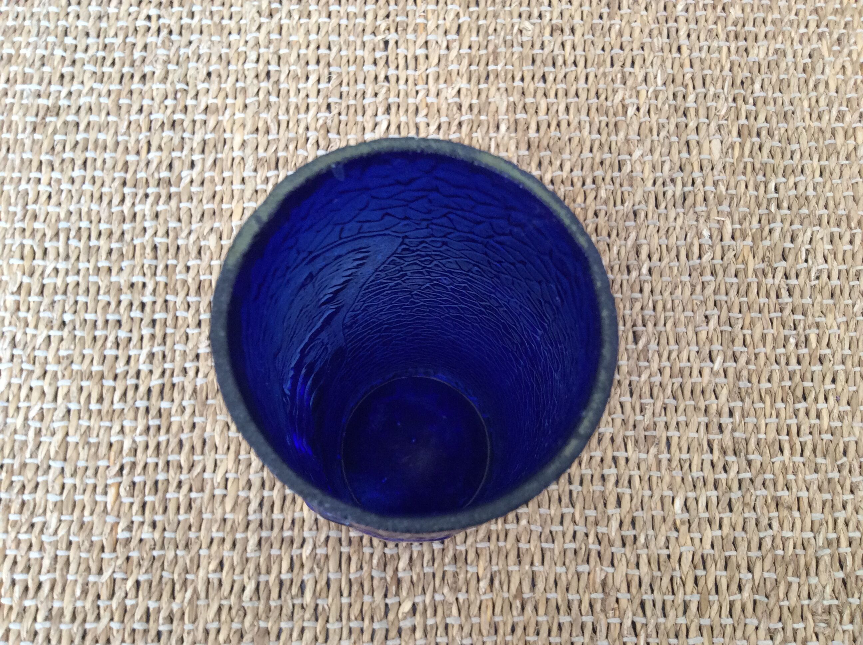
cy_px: 322
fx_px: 797
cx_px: 432
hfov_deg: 56.9
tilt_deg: -75.7
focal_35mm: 32
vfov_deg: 44.1
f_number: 2.4
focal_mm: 3.3
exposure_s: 1/24
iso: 100
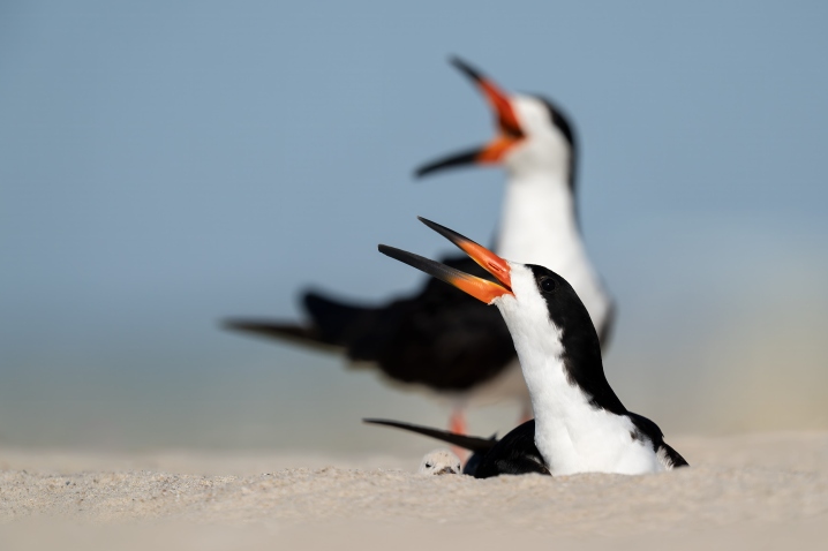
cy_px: 260
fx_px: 21517
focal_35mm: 936
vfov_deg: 1.5
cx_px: 442
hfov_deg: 2.2
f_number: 5.6
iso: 800
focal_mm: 840
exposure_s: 1/5000
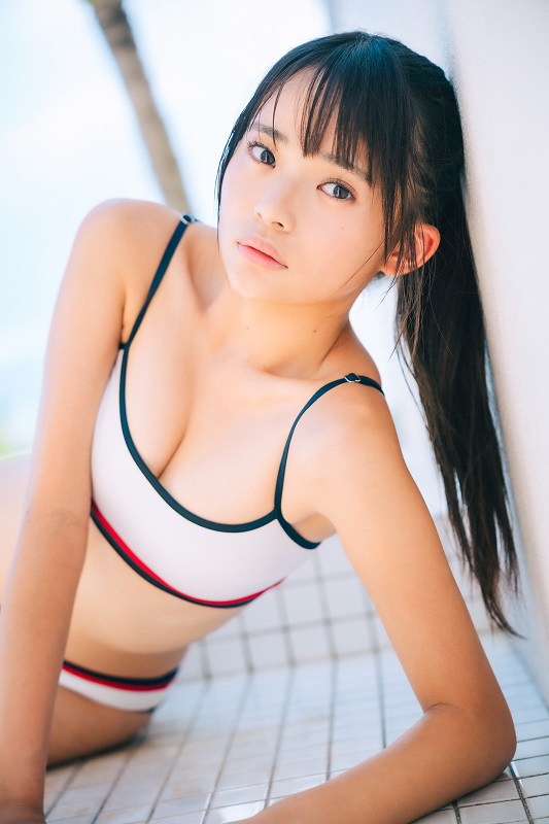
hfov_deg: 19.4
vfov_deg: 28.8
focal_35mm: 70
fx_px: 1602
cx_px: 274
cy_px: 412
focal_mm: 70
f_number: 2.8
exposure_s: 1/400
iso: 100
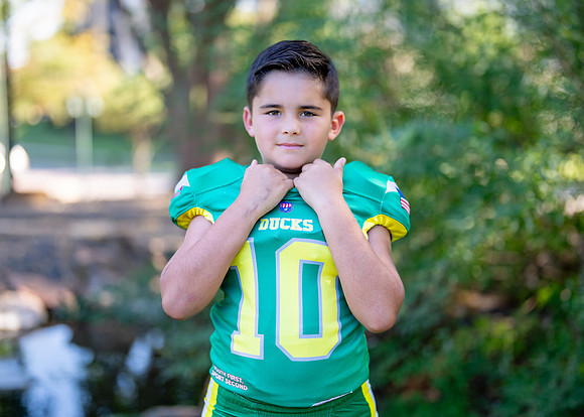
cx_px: 295
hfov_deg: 30.5
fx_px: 1072
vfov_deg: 22.0
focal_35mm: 65
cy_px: 206
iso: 100
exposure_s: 1/1000
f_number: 1.2
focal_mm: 50
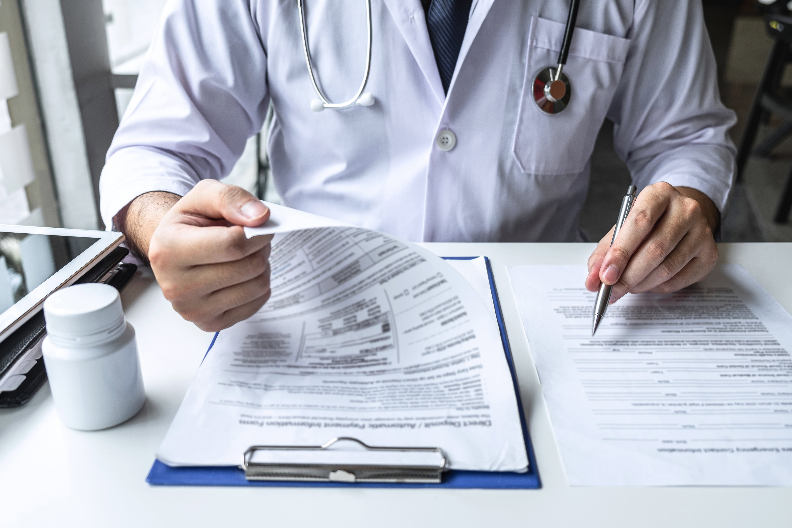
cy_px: 264
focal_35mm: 32
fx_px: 704
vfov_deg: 41.1
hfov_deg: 58.7
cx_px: 396
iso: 200
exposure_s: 1/180
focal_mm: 21.4
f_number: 3.2
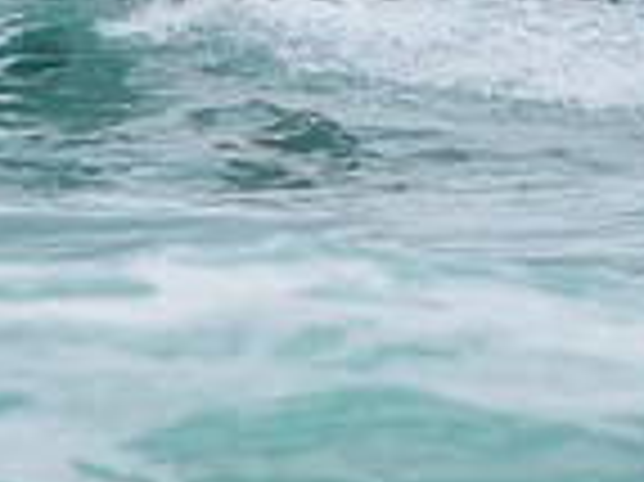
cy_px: -114
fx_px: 45151
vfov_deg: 0.6
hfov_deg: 0.8
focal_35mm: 2429
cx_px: 223
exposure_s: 1/2000
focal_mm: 400
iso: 320
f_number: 5.6
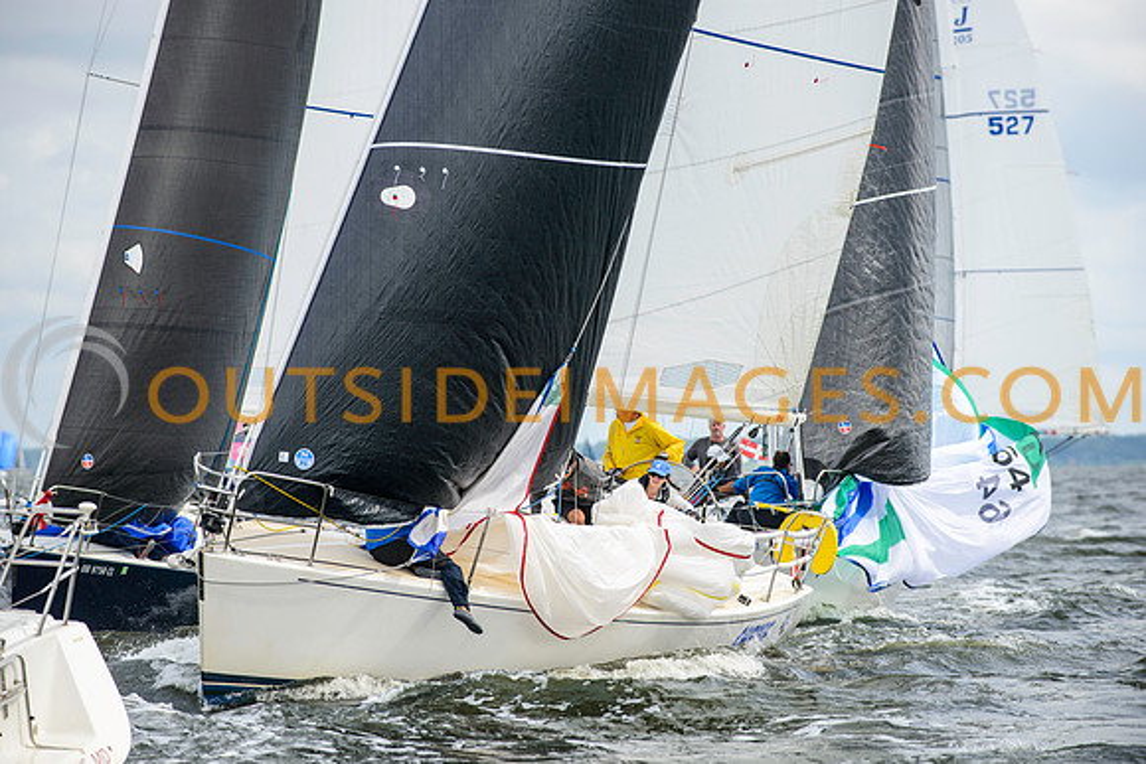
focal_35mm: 200
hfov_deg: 10.3
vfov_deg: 6.9
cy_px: 382
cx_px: 573
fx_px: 6368
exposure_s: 1/1250
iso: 250
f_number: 5
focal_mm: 200
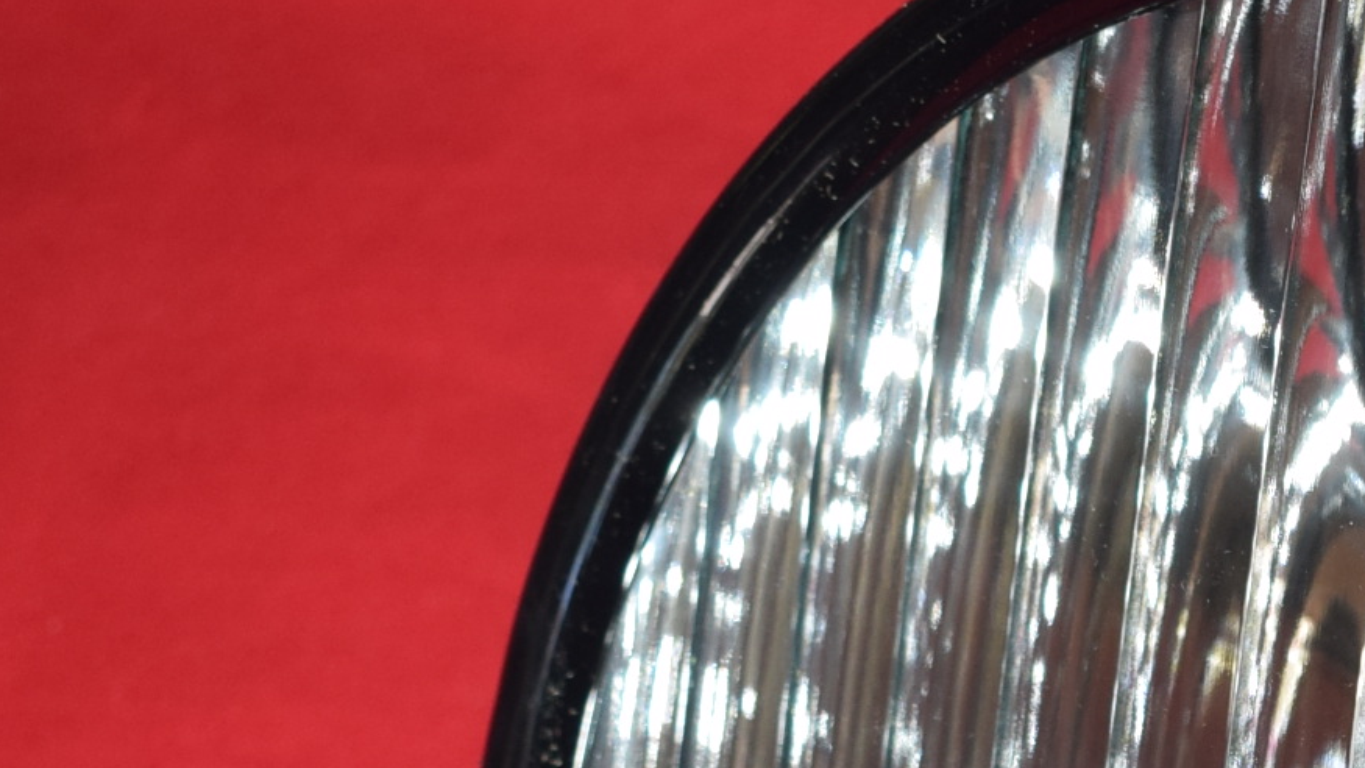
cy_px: 1197
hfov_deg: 15.9
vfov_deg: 9.1
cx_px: 1675
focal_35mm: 129
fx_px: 4669
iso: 400
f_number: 5
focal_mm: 24
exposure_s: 1/200
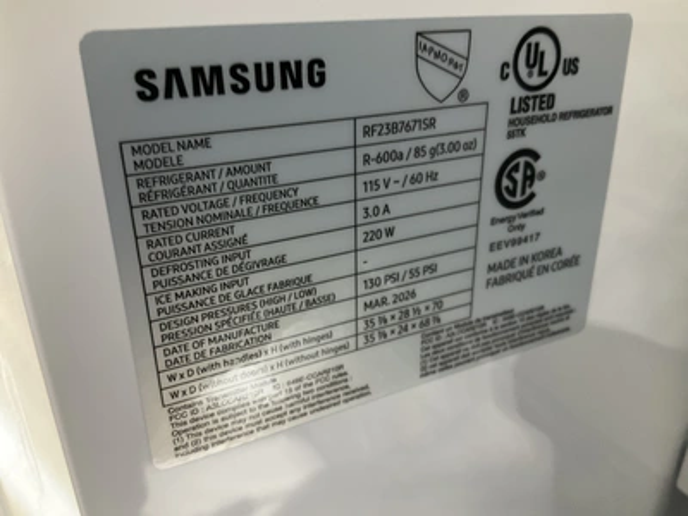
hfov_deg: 61.7
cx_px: 344
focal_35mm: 29
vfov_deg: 48.2
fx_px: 576
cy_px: 258
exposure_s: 1/46
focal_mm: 3
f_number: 1.8
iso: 320
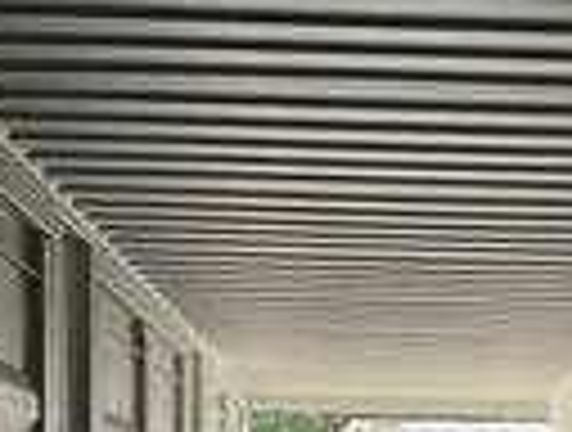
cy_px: 644
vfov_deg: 15.1
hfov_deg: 21.3
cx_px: 437
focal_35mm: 91
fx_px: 1508
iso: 32
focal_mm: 3
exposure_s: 1/122
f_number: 1.8
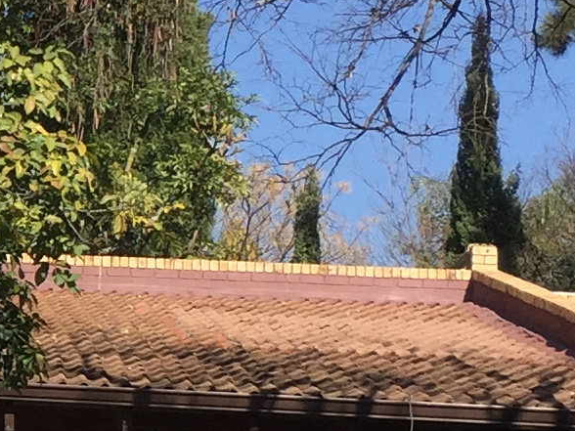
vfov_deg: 9.2
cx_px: -357
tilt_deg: +10.8
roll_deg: -1.9
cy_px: 418
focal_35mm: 161
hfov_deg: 11.6
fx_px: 2674
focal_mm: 4.15
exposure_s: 1/1412
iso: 32
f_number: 2.2
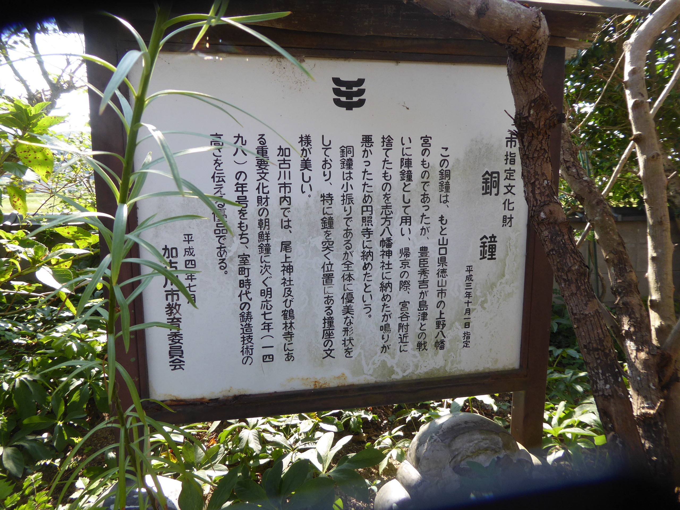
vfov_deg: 54.9
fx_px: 491
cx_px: 340
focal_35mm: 25
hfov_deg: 69.4
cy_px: 255
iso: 100
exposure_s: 1/160
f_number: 3.3
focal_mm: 4.3
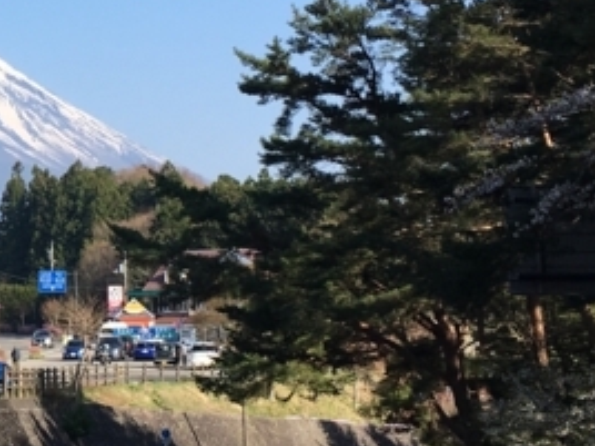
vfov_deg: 13.3
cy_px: 113
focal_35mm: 111
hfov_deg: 16.6
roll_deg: +0.2
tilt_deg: +8.8
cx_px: -198
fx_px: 1908
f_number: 2.2
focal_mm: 4.15
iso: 25
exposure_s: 1/999
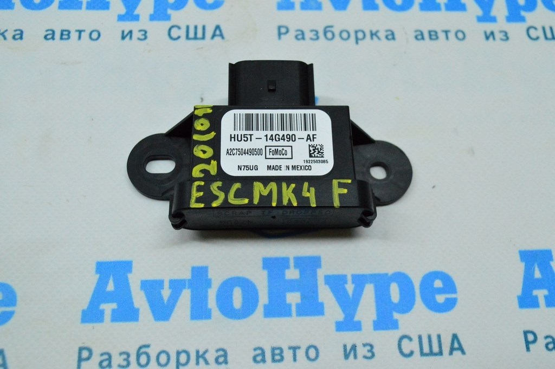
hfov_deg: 51.3
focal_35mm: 38
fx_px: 578
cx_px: 278
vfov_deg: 35.4
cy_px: 184
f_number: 6.3
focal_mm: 25
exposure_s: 1/640
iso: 6400
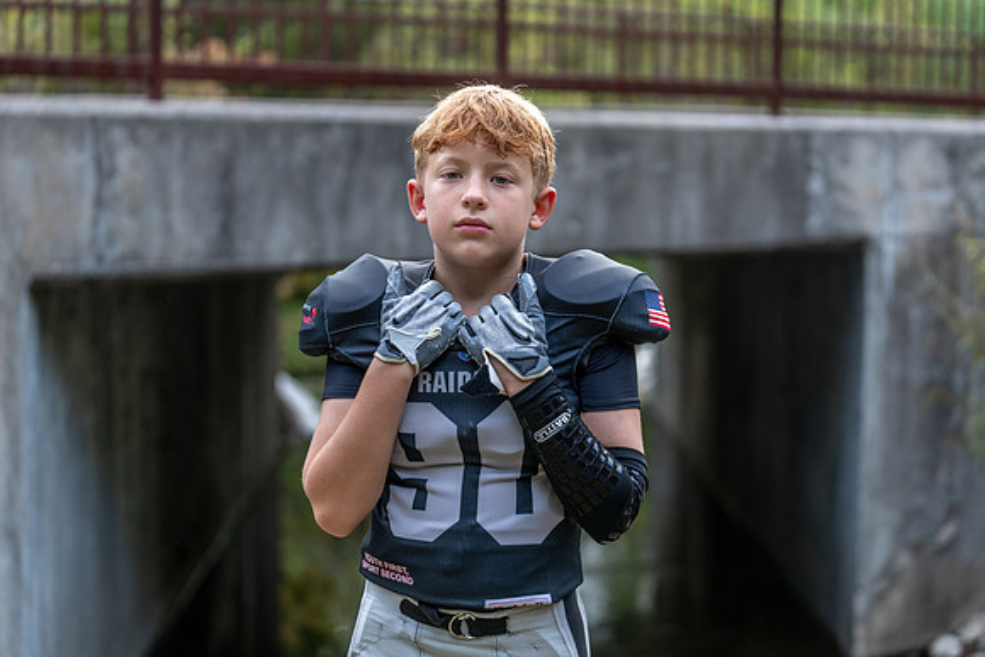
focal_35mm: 70
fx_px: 1916
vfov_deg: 19.5
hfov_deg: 28.8
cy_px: 328
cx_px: 492
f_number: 2.8
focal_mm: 70
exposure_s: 1/320
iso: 250
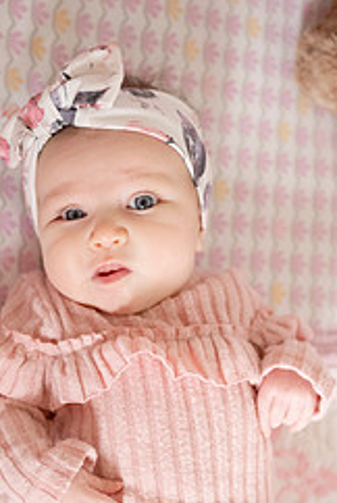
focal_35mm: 65
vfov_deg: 30.1
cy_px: 412
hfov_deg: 20.9
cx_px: 125
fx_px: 910
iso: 2000
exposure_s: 1/250
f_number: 2
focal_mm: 35
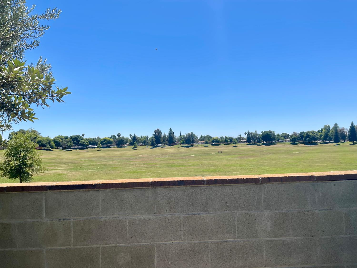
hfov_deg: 69.4
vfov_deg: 54.9
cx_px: 178
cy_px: 134
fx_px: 258
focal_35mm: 25
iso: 32
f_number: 1.6
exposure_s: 1/3663
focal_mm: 5.1
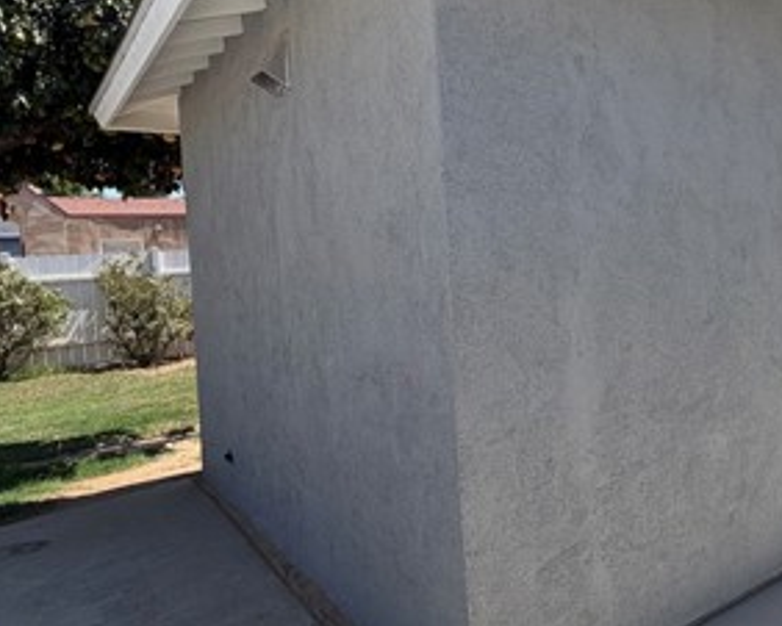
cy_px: 255
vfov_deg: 46.9
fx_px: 718
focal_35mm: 31
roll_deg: +2.8
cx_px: 663
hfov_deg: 52.1
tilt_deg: -1.0
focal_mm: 2.22
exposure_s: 1/770
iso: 25
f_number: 2.2
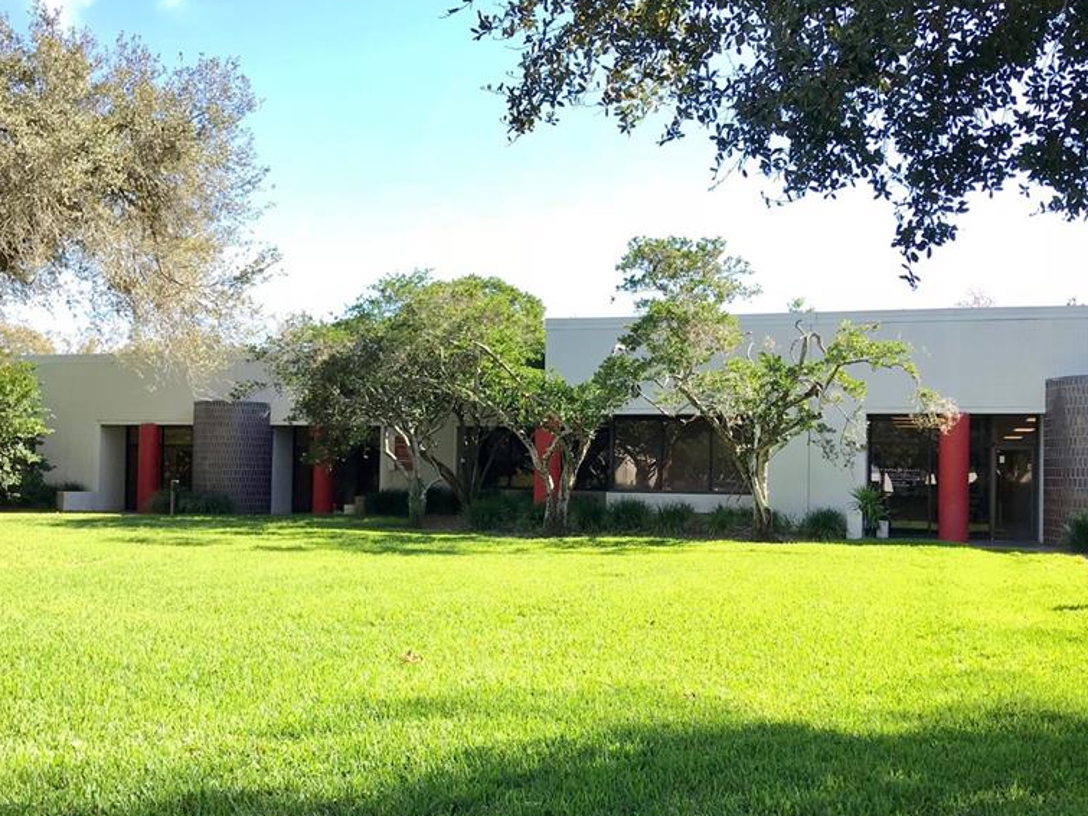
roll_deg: -1.4
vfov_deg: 37.6
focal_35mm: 38
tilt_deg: +1.3
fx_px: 1194
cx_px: 614
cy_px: 469
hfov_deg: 48.9
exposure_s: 1/647
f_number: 1.8
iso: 20
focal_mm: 3.99
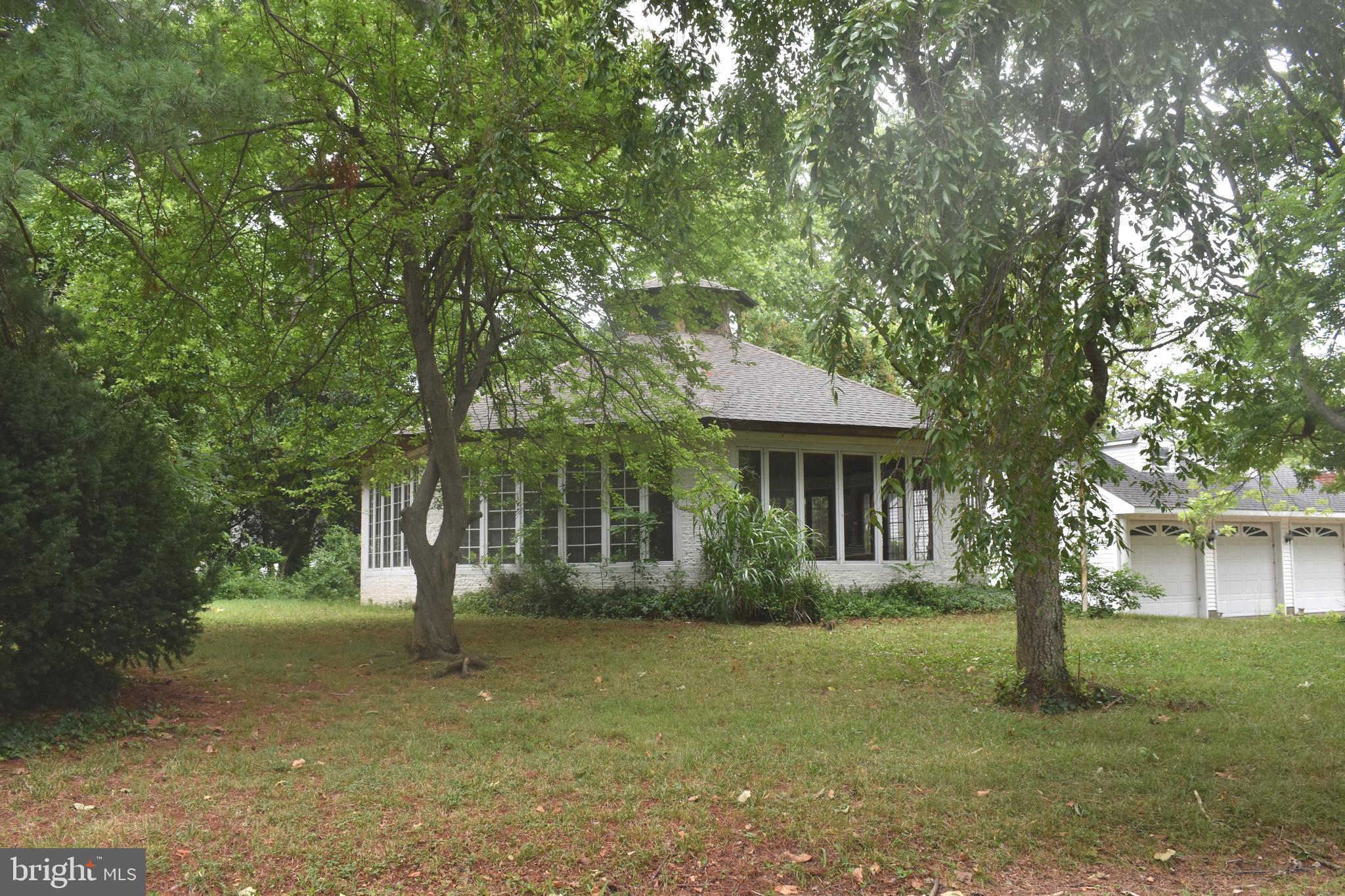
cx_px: 672
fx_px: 1233
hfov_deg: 57.2
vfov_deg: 40.0
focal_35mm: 33
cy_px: 448
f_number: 6.3
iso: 400
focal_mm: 22
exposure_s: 1/160
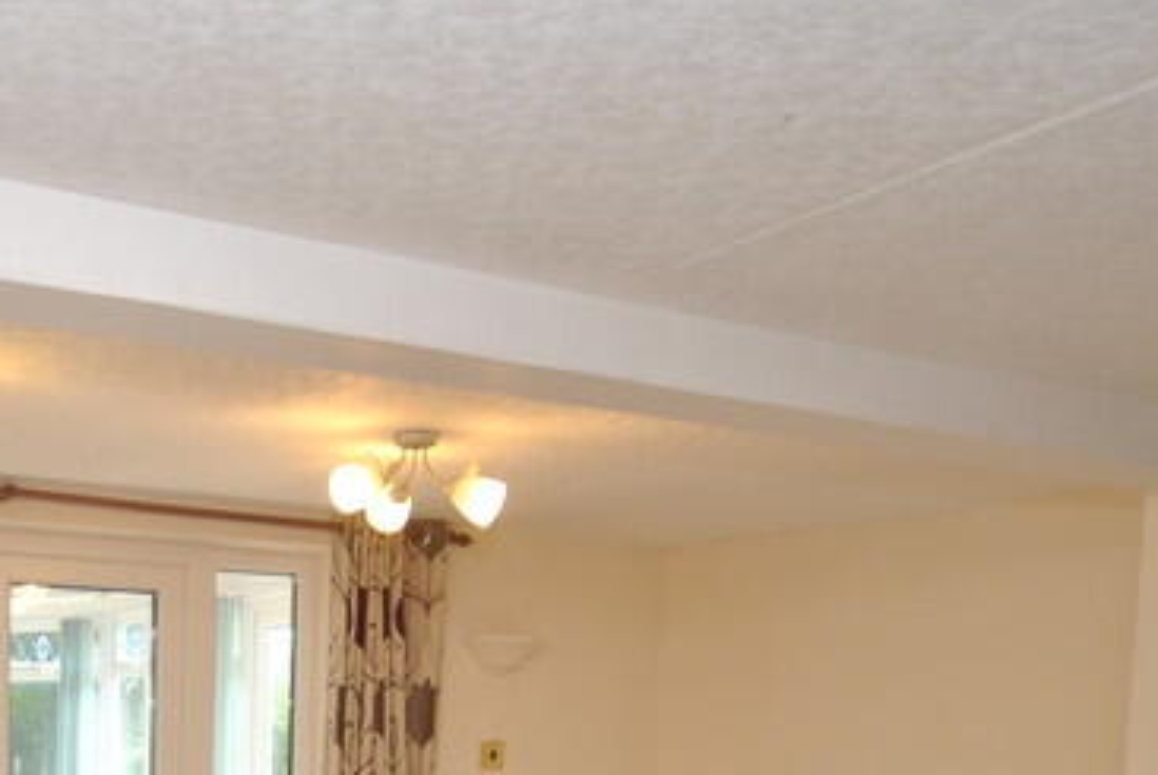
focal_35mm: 42
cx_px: 127
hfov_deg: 42.7
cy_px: 871
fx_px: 1353
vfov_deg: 28.7
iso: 200
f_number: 4
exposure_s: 1/60
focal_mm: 10
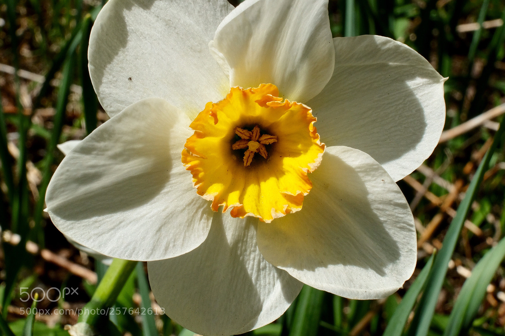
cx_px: 252
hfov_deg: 24.5
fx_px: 1164
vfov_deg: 16.4
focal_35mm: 83
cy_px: 168
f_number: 22
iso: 800
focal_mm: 55
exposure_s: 1/320
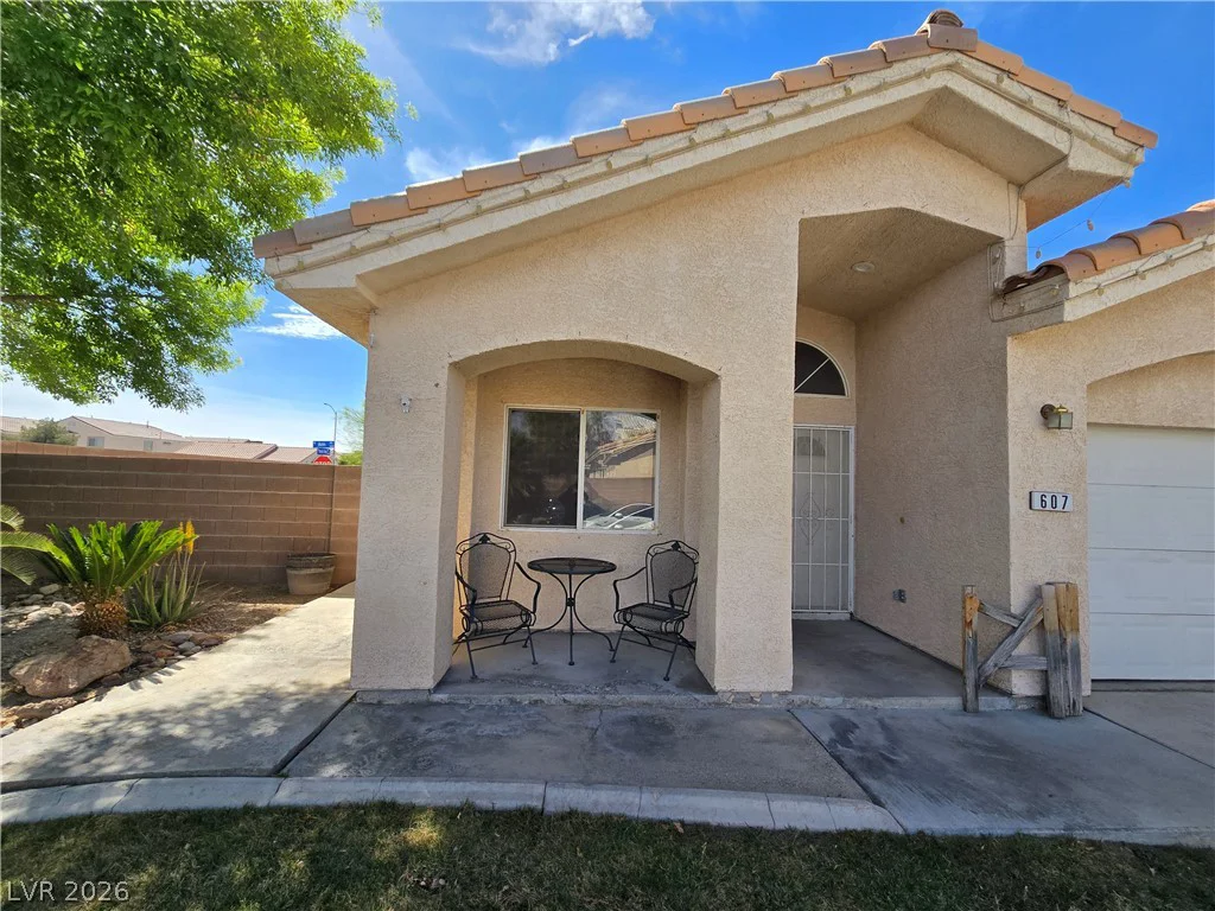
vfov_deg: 89.9
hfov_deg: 106.2
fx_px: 456
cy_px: 456
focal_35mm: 13
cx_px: 608
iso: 50
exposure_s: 1/1529
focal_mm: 2.2
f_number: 2.2
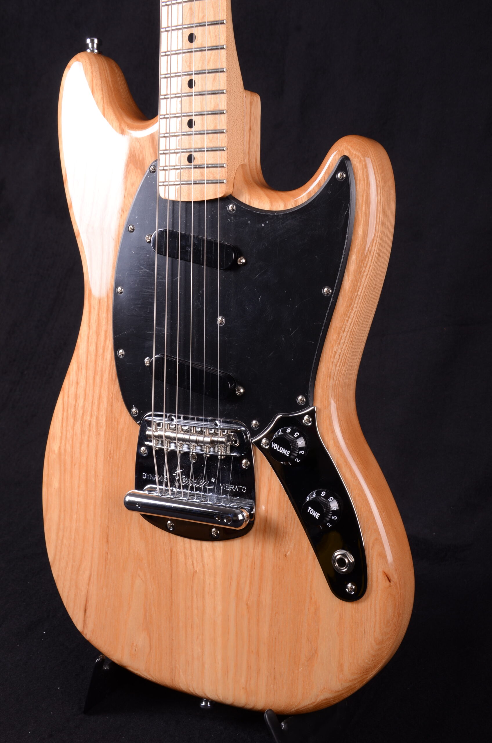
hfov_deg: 26.4
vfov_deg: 39.0
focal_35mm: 51
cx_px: 246
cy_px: 372
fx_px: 1050
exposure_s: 1/200
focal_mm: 34
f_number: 13
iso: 200
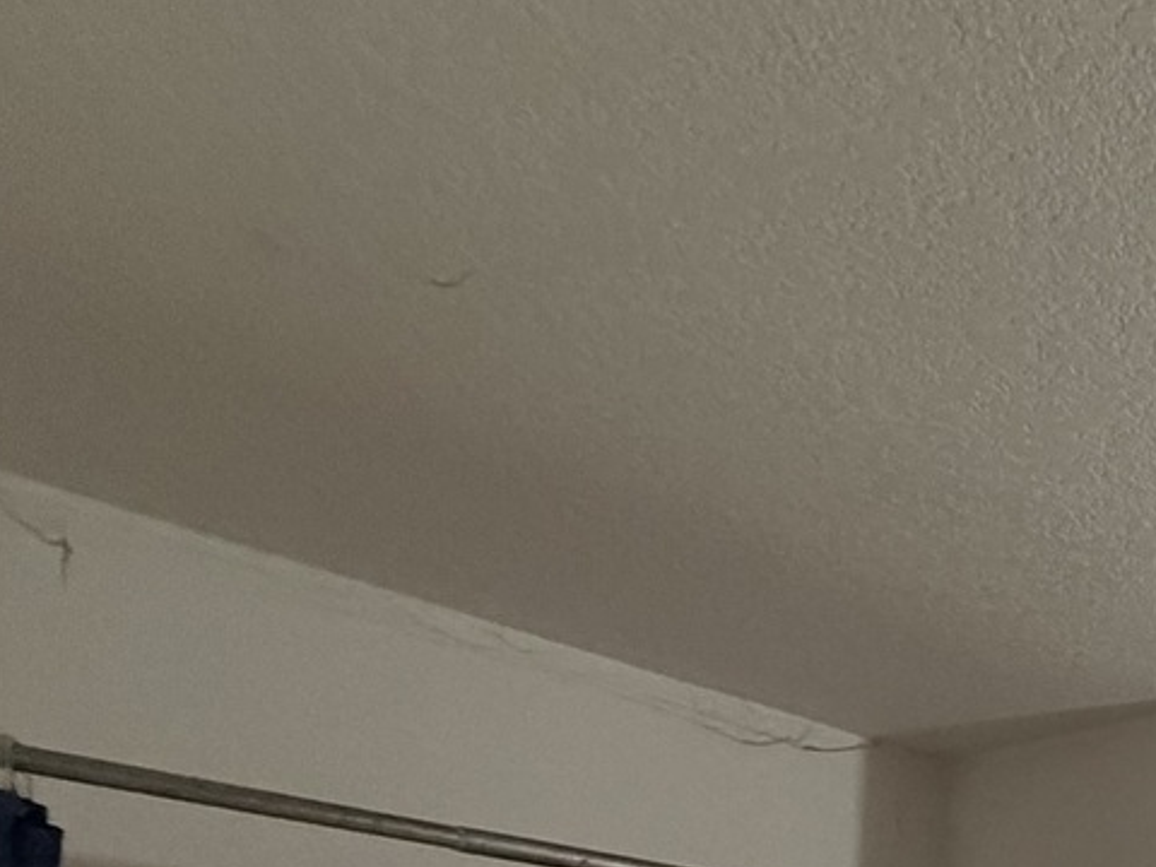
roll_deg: -2.7
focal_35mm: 42
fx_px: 1403
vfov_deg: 27.2
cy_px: 1197
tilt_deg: -0.3
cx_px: 1592
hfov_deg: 31.4
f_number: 2.2
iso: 400
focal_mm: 2.22
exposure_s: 1/60
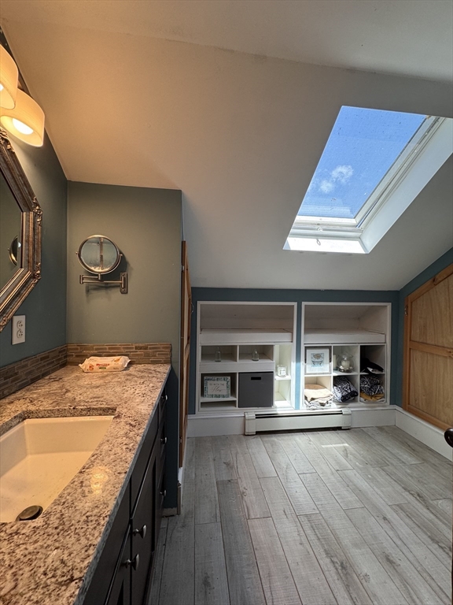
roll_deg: -1.1
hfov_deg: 85.7
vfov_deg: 102.1
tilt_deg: -0.6
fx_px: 244
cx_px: 226
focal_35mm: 14
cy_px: 302
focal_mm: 2.22
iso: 125
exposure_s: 1/120
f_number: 2.2
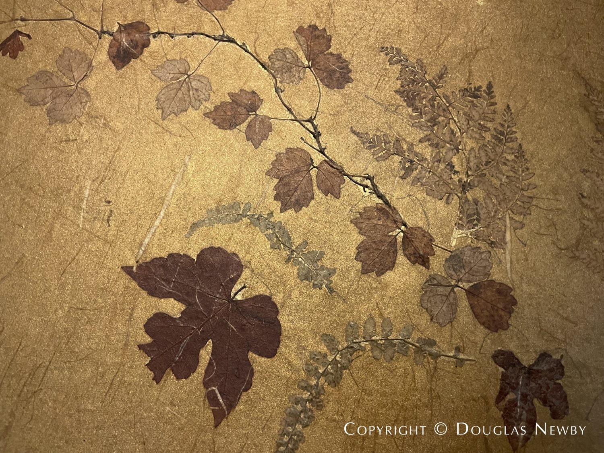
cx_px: 302
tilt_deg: +16.9
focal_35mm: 26
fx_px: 454
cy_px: 226
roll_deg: -1.5
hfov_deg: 67.3
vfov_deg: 53.1
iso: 500
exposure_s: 1/30
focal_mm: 4.2
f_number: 1.6
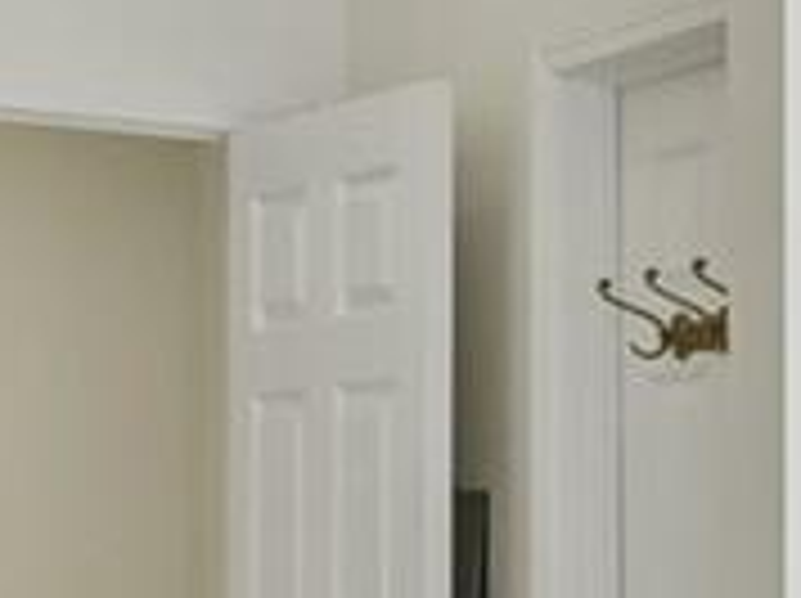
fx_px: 2796
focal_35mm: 121
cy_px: 589
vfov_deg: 12.1
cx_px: 2354
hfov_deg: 11.0
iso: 400
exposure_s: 1/160
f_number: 8
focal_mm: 14
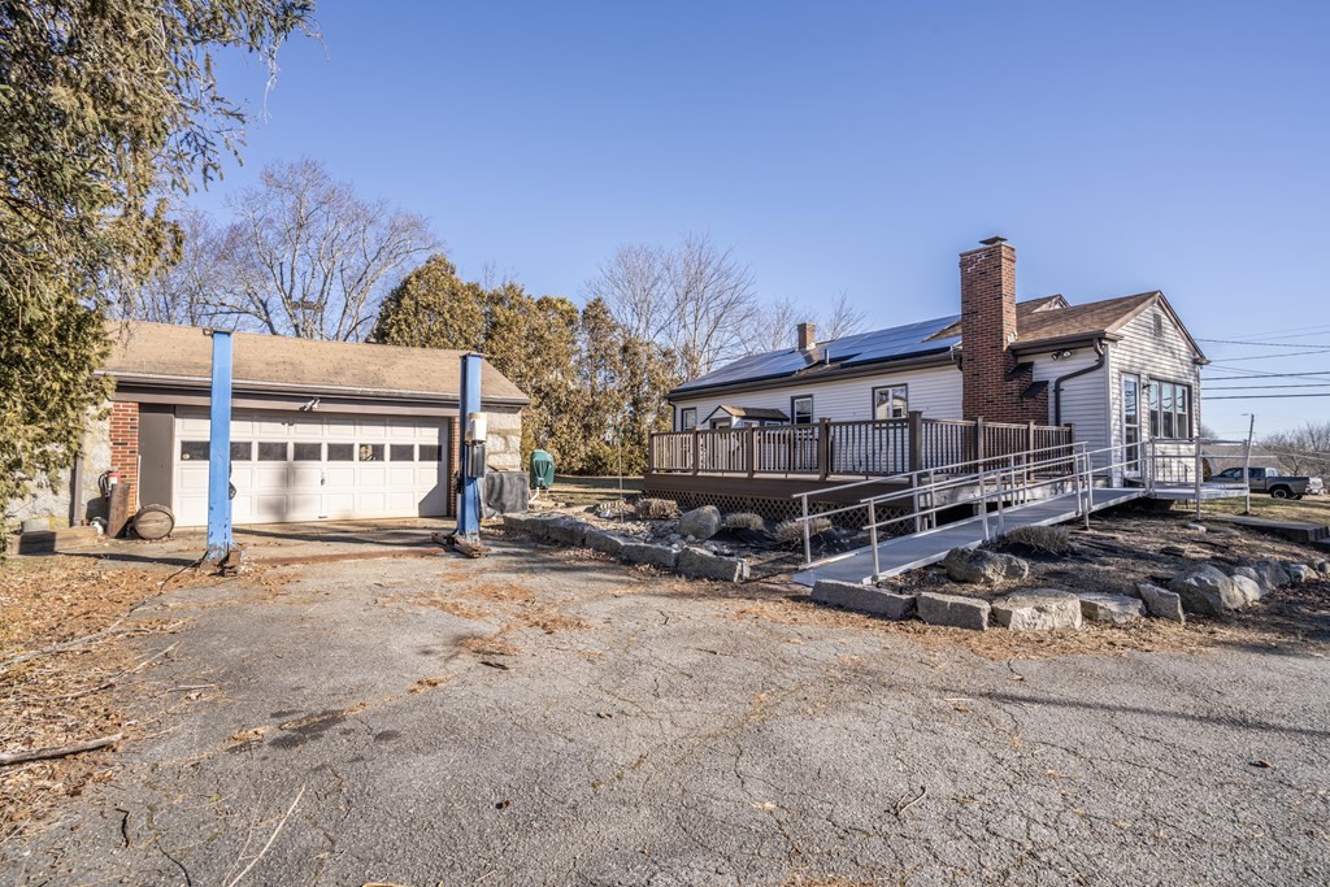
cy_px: 444
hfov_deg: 93.3
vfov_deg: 70.5
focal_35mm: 17
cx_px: 665
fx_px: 628
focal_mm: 17
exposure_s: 1/80
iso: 100
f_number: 9
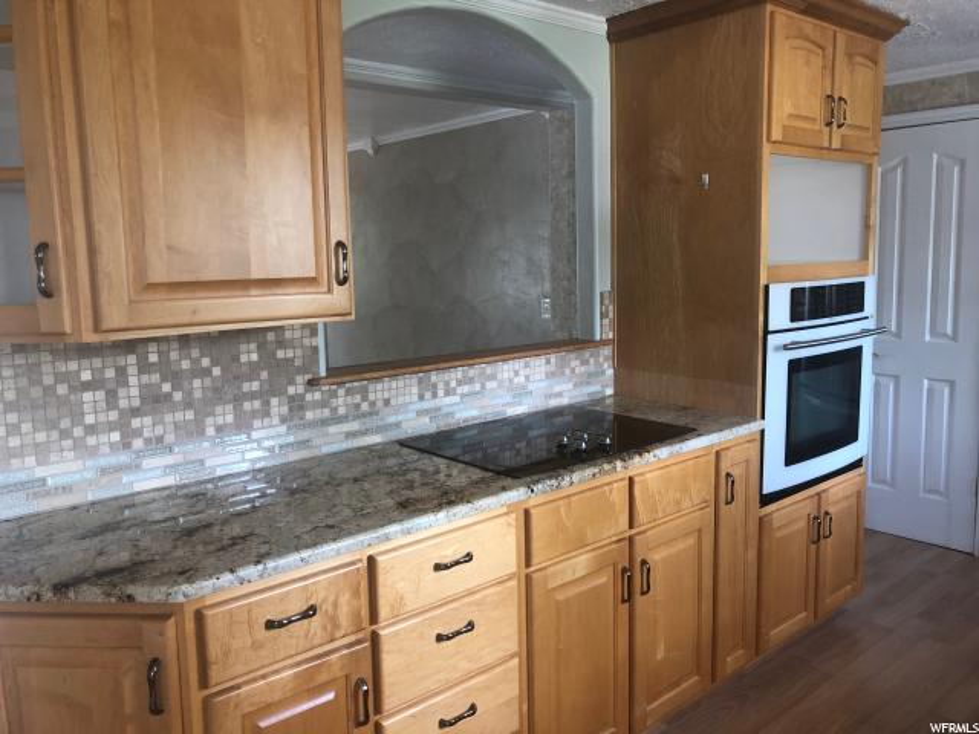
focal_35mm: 28
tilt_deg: -6.2
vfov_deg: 49.7
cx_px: 490
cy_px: 367
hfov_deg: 63.4
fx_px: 792
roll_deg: +2.0
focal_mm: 4
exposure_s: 1/24
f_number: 1.8
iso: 32
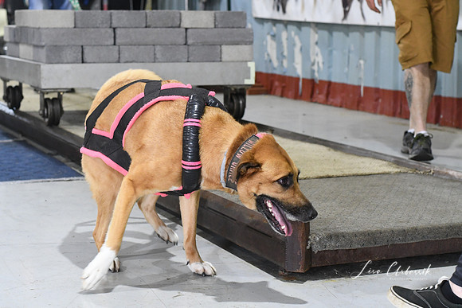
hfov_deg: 27.0
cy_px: 154
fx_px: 963
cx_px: 231
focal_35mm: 75
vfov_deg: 18.2
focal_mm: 50
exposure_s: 1/320
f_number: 5
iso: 4000
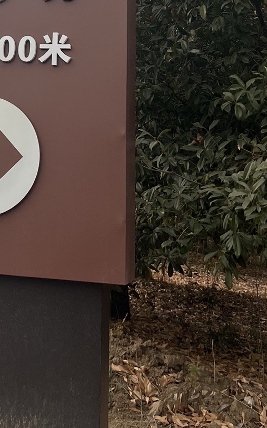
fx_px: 792
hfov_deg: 18.6
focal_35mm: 68
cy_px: -3
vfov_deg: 28.3
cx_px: -3
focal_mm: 5.1
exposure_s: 1/1497
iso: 50
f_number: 1.6
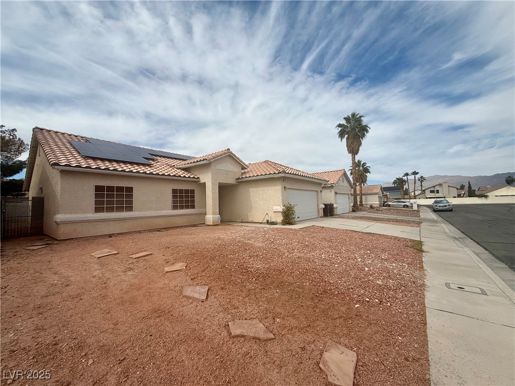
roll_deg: +1.3
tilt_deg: +3.9
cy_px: 193
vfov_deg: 85.7
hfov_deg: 102.1
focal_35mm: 14
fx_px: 208
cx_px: 258
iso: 50
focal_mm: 2.22
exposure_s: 1/4425
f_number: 2.2
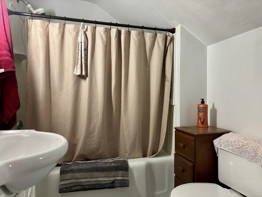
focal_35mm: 26
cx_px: 131
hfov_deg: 67.3
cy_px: 98
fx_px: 197
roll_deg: +0.0
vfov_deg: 53.1
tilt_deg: -0.9
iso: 400
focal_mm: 5.96
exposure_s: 1/60
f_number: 1.6
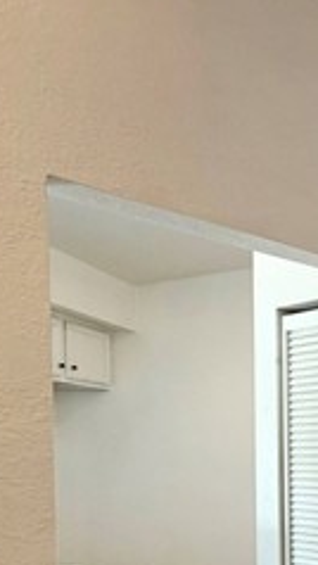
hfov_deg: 19.4
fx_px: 614
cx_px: 610
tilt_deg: -1.8
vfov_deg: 46.3
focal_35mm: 41
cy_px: 468
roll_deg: +0.2
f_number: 2.2
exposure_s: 1/120
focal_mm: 2.22
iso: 100
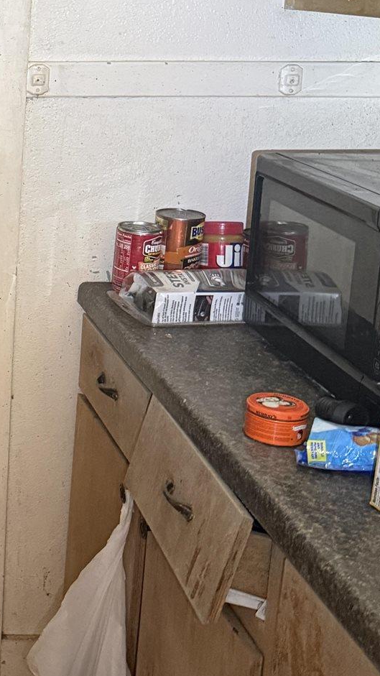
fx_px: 1147
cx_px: -192
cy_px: 239
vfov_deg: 32.6
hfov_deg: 17.0
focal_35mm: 64
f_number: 1.78
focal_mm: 6.76
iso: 500
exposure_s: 1/60
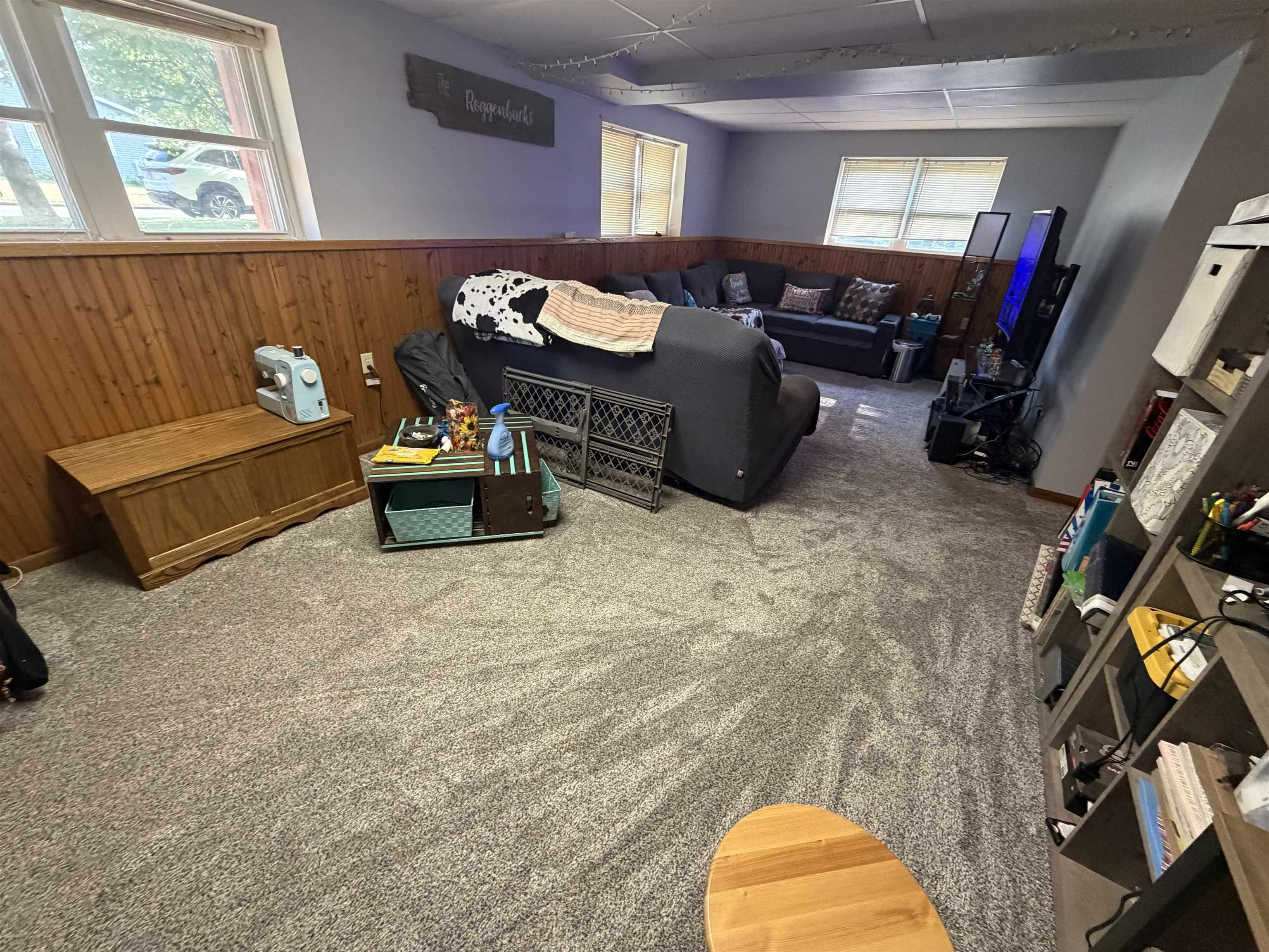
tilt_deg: -27.9
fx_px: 513
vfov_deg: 85.7
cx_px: 634
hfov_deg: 102.1
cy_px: 476
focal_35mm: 14
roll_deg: -3.2
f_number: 2.2
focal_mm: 2.22
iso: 500
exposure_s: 1/60
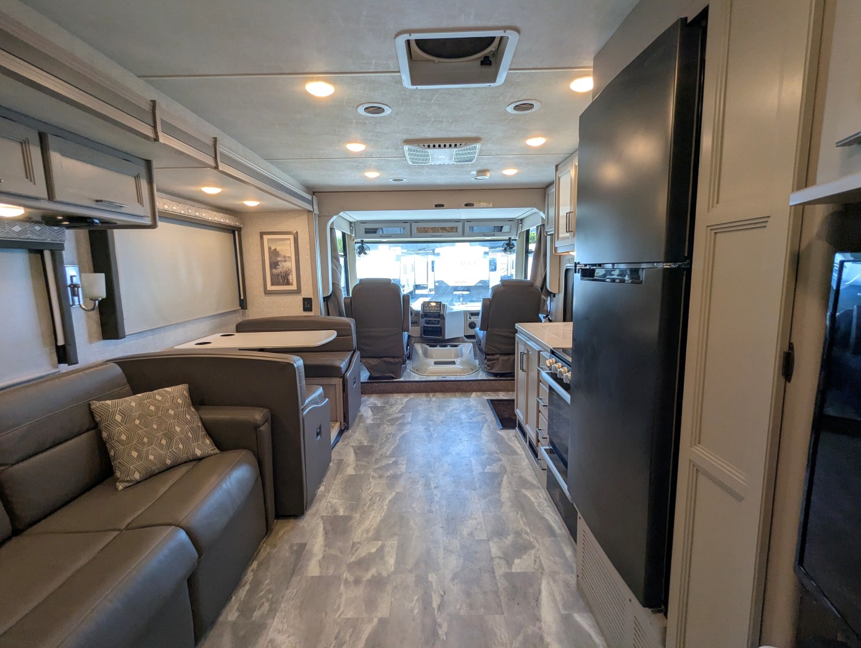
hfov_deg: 94.4
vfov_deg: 78.2
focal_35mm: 16
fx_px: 398
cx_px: 430
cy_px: 324
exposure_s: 1/116
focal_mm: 2.35
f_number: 2.2
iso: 122
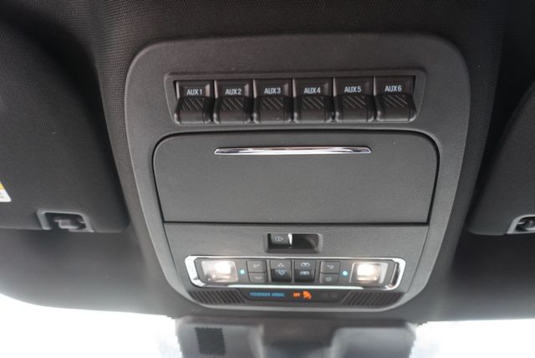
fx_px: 357
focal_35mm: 24
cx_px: 268
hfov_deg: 73.7
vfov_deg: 53.2
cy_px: 179
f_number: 4
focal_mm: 16
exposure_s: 1/60
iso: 800
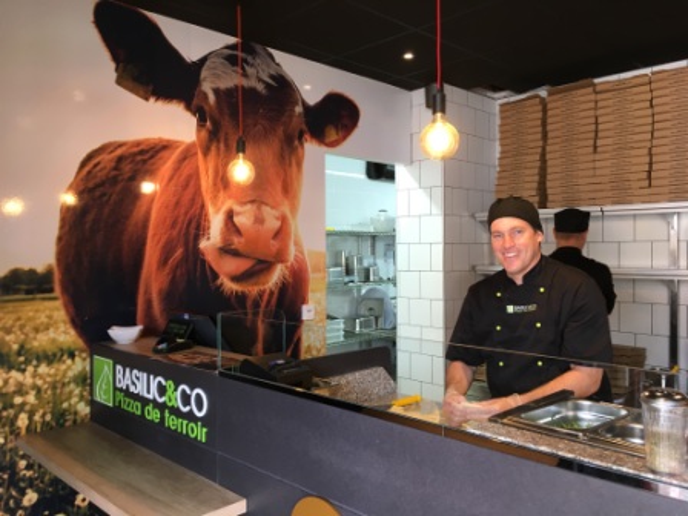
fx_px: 576
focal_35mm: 29
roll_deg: +0.0
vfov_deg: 48.2
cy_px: 258
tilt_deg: +0.6
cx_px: 344
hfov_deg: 61.7
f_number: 2.2
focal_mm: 4.15
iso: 50
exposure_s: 1/33
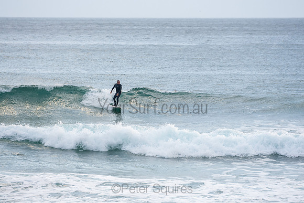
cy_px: 102
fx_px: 2567
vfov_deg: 4.5
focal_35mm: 304
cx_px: 152
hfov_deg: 6.8
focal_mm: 200
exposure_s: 1/125
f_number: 4.5
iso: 500
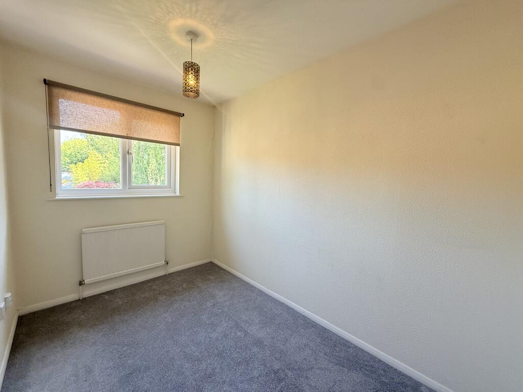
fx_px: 212
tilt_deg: -4.8
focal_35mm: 14
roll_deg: -2.1
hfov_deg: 102.1
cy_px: 196
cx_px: 262
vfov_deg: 85.7
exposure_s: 1/99
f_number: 2.2
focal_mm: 2.22
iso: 160
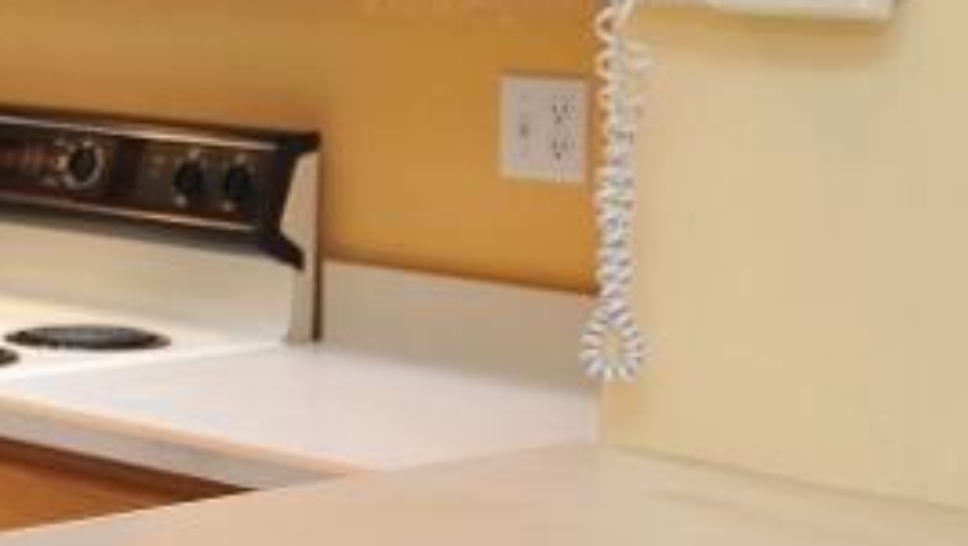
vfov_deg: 8.6
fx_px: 3621
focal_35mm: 141
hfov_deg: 14.3
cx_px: -469
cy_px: -5
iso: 320
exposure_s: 1/30
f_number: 4.5
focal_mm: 35
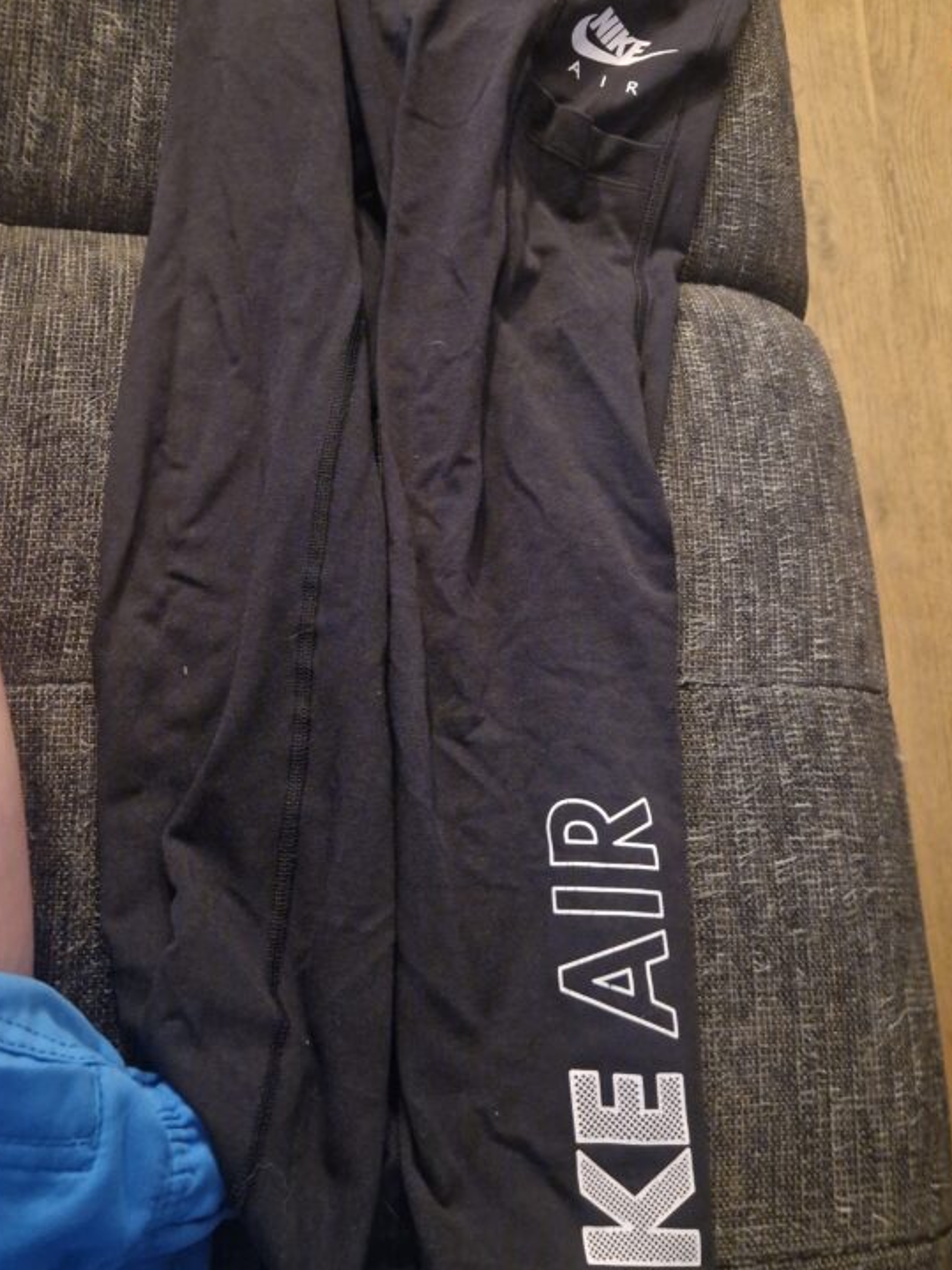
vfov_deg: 56.7
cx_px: 609
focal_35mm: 32
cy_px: 572
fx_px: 1174
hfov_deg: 43.7
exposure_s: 1/25
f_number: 1.8
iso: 1250
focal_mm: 5.4
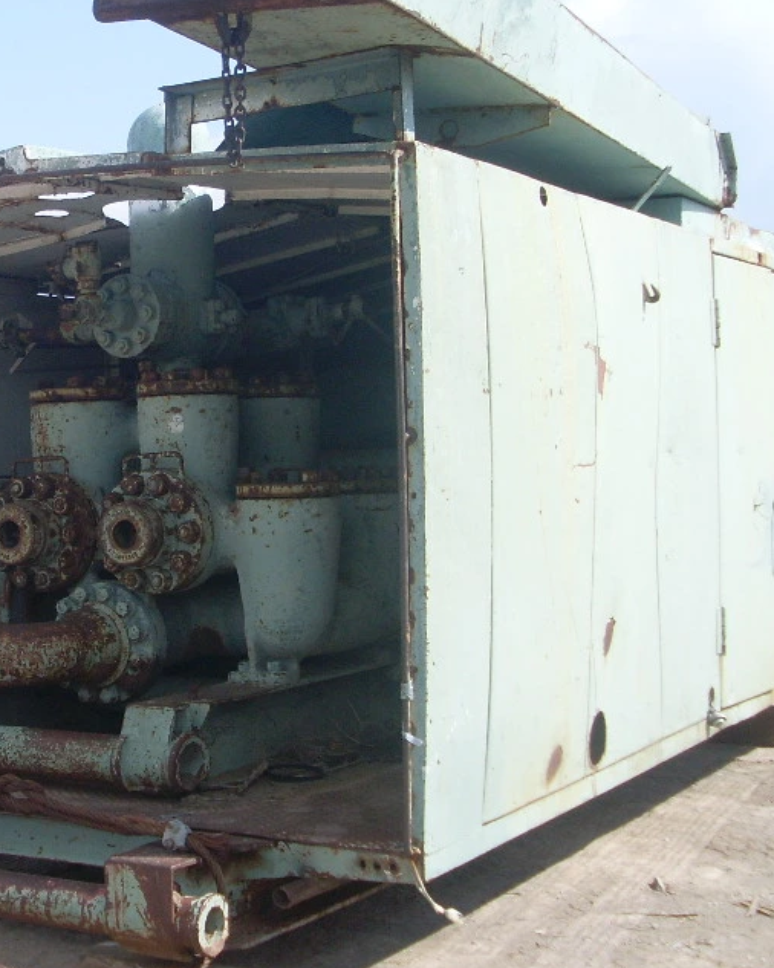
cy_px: 437
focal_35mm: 60
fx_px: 1719
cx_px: 176
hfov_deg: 25.0
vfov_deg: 31.4
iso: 80
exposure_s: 1/180
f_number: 7.7
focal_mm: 6.3
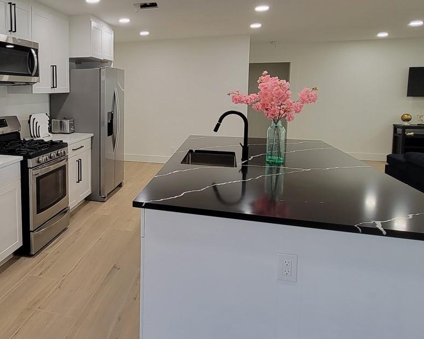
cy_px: 132
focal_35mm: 26
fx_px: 326
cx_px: 98
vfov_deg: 54.5
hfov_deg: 61.7
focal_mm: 2.2
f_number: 2.2
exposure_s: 1/60
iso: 125
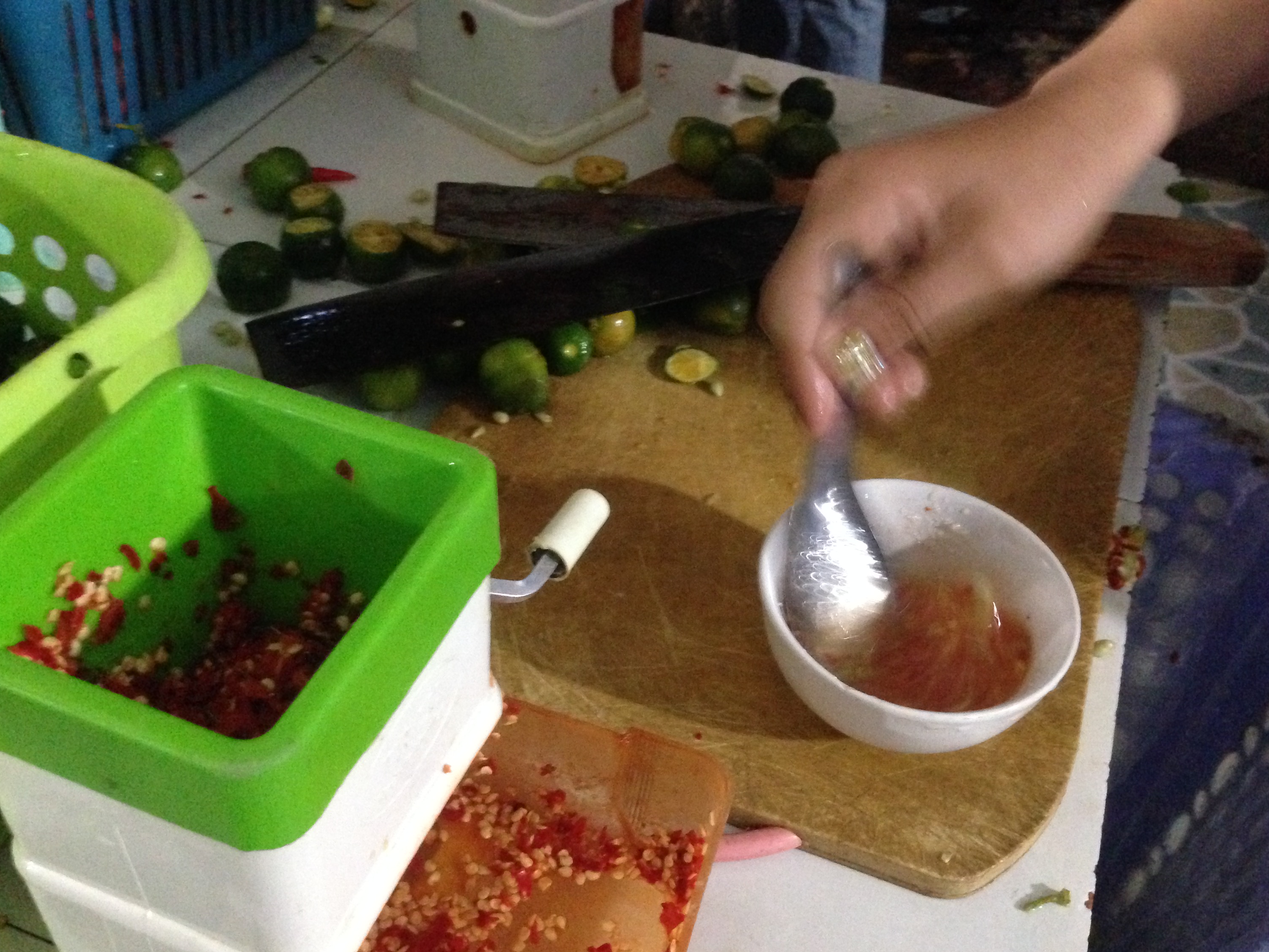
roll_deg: -2.5
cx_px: 664
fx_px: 1320
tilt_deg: -43.4
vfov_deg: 39.6
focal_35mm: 36
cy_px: 517
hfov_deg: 51.3
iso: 800
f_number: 2.4
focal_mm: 4.12
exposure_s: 1/15
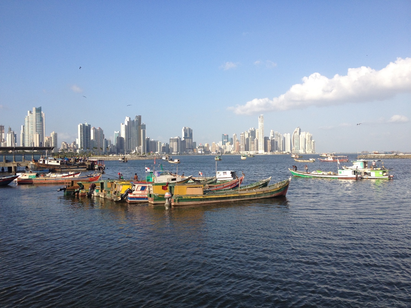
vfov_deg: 40.7
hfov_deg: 52.6
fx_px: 416
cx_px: 206
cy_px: 154
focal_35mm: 35
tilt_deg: -3.2
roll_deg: +1.0
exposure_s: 1/1416
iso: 50
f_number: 2.4
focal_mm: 4.28
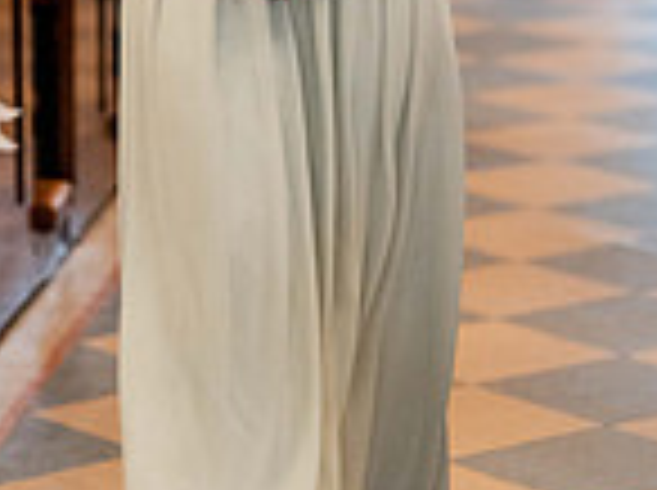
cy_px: -207
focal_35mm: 252
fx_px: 4775
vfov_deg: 5.8
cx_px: 198
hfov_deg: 7.9
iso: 5000
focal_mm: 85
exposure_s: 1/500
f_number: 2
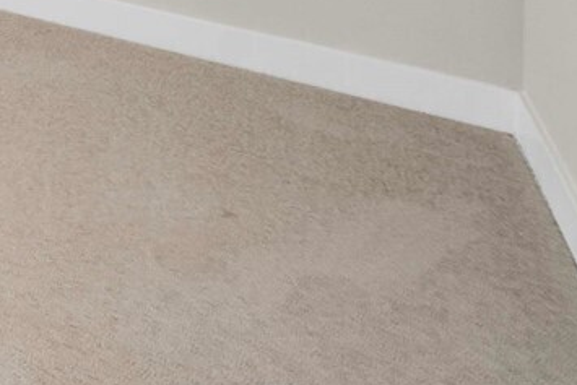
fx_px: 994
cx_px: -742
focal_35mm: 62
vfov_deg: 16.0
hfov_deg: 16.3
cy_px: -430
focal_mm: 13
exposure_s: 1/15
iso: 1000
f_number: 7.1
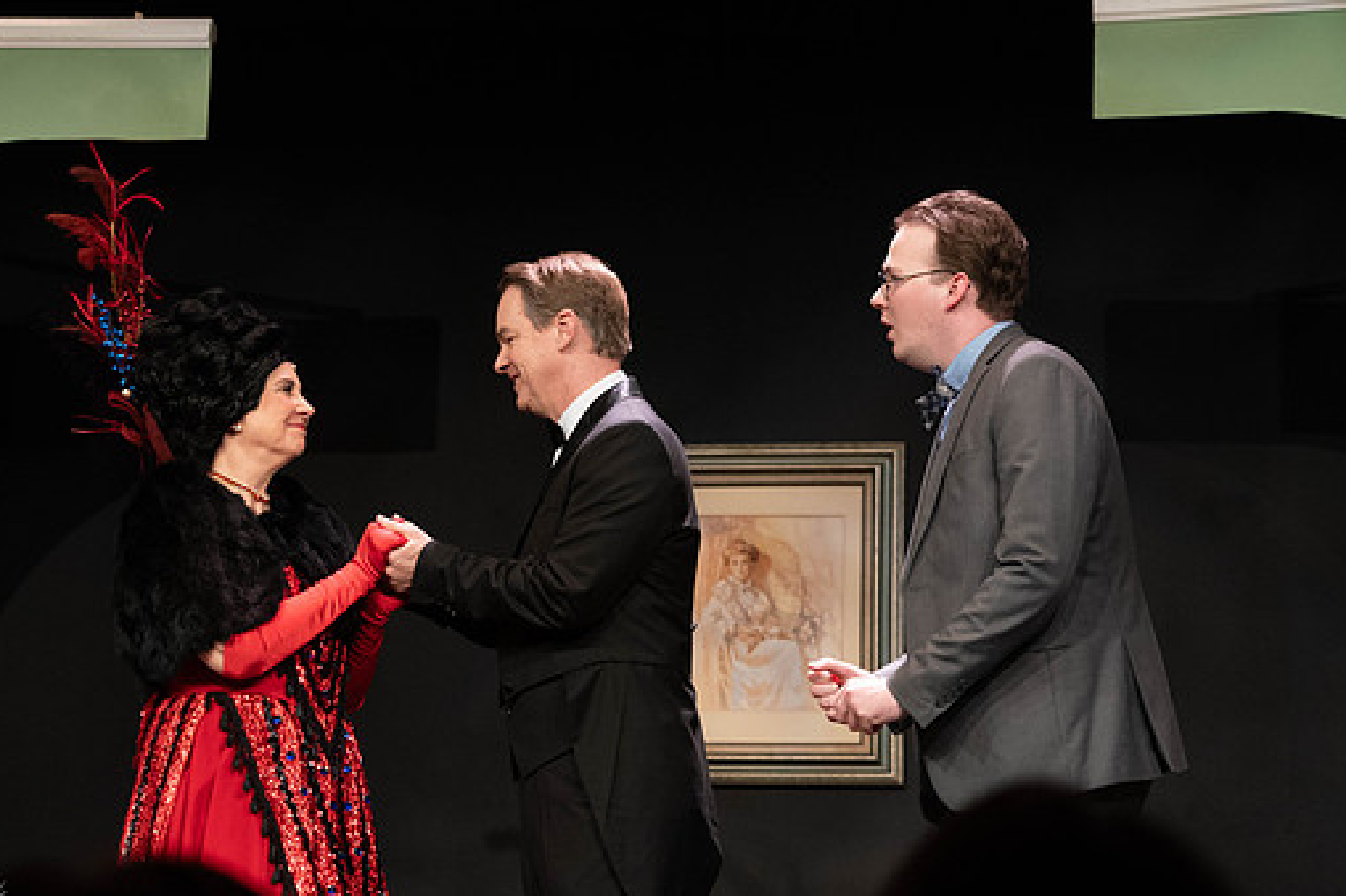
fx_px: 3700
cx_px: 606
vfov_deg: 13.8
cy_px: 443
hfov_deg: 20.6
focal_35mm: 99
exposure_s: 1/200
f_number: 5.6
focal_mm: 83
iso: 4000
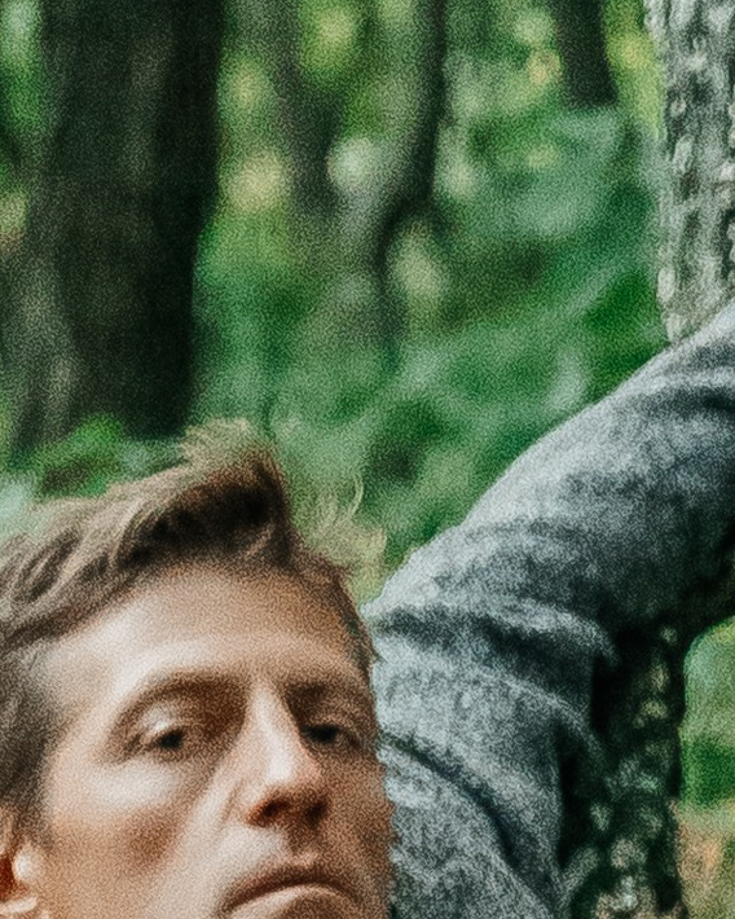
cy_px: 2049
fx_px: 8130
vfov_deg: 6.2
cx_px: 719
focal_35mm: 299
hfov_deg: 5.2
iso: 4000
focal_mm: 59
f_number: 5
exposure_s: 1/125
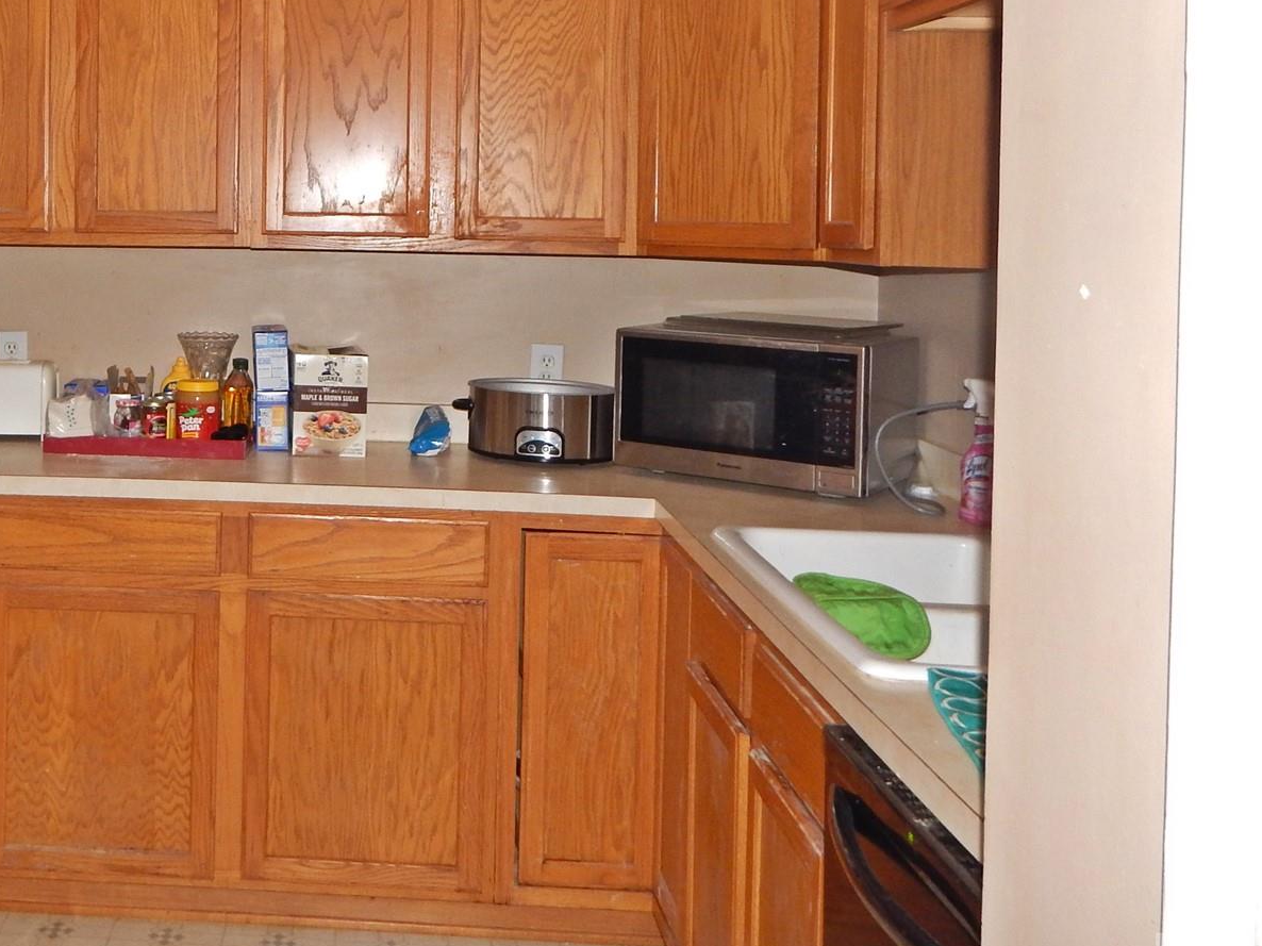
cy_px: 238
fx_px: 1385
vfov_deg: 36.8
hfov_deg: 46.4
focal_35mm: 38
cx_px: 250
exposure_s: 1/30
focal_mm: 4
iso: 200
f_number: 3
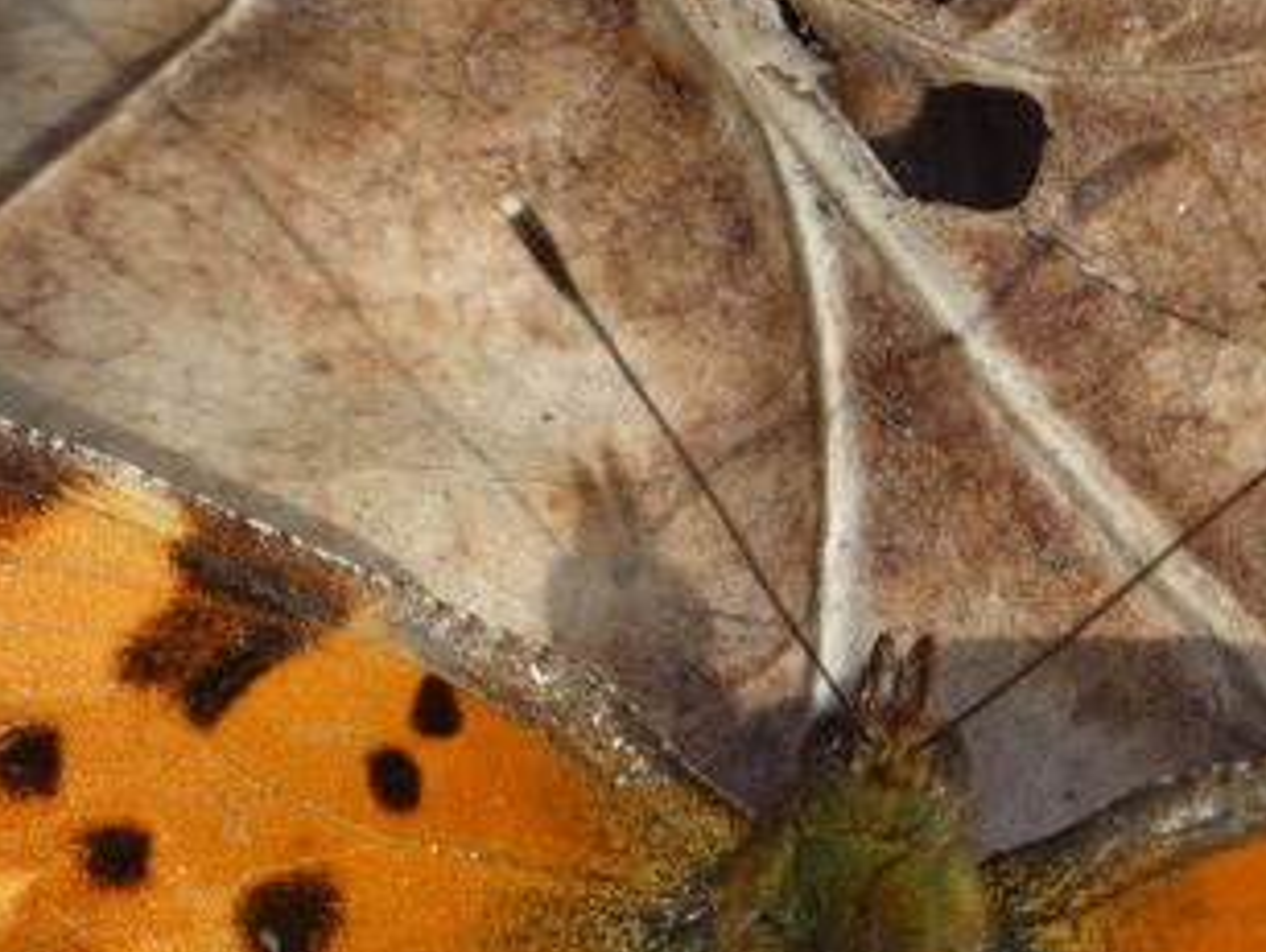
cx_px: 860
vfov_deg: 1.0
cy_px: 1018
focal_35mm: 1524
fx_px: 55802
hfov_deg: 1.3
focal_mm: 98.3
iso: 80
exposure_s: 1/100
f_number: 5.6
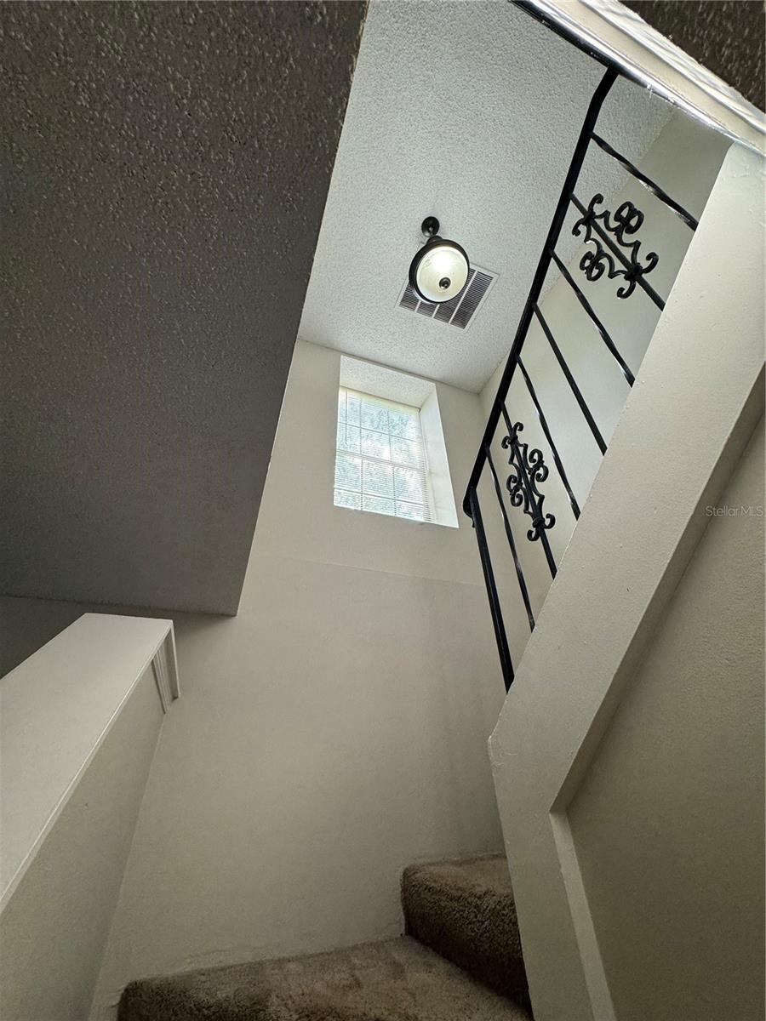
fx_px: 413
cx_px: 383
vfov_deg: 102.1
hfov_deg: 85.7
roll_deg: +1.3
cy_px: 510
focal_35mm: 14
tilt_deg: +34.4
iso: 160
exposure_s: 1/120
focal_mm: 2.22
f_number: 2.2
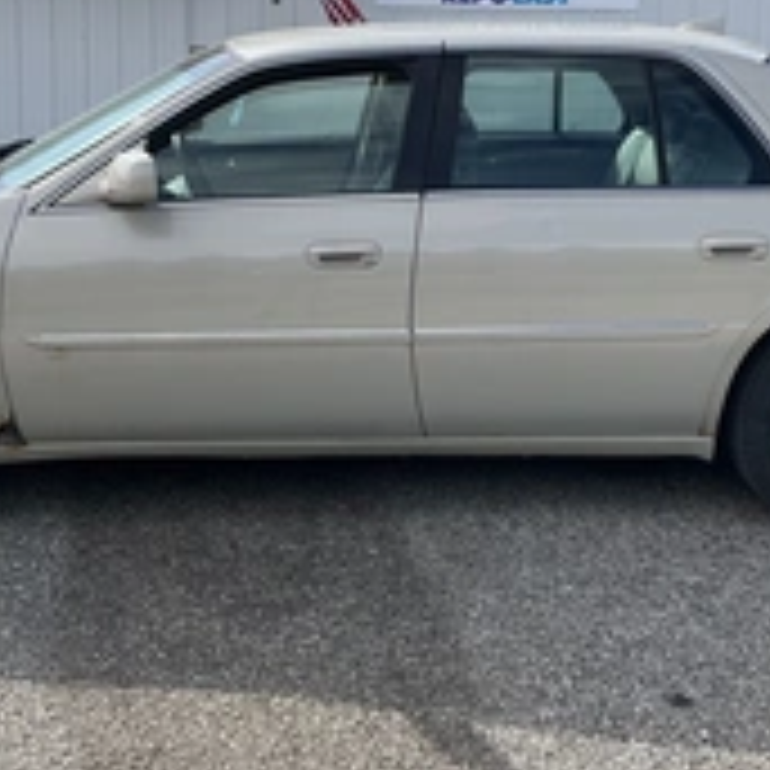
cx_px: 369
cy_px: 266
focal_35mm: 60
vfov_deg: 28.4
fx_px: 1510
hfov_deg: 28.6
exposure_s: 1/978
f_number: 1.8
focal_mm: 3
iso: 25
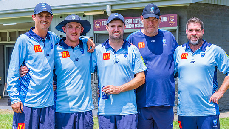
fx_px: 674
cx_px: 135
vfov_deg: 10.9
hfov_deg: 19.3
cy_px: 100
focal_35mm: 111
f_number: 8
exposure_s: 1/320
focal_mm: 62
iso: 200
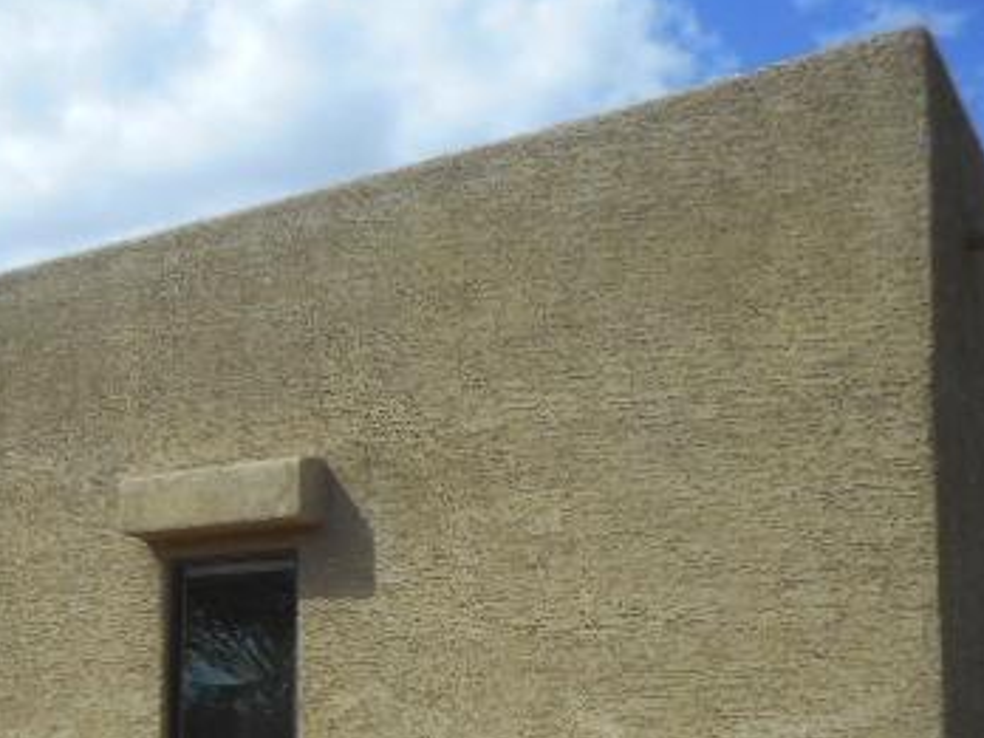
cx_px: 238
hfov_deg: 40.0
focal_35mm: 46
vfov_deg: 30.5
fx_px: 1308
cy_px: 619
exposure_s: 1/800
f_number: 3.7
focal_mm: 4.5
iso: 80
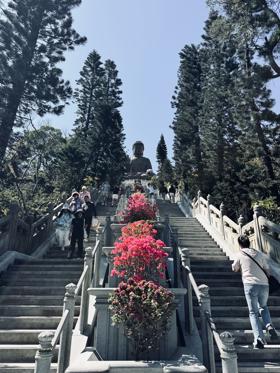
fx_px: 259
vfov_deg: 71.6
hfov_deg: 56.8
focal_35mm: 24
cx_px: 140
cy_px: 186
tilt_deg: +22.2
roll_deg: -0.6
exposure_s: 1/3247
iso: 80
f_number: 1.78
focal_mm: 6.76
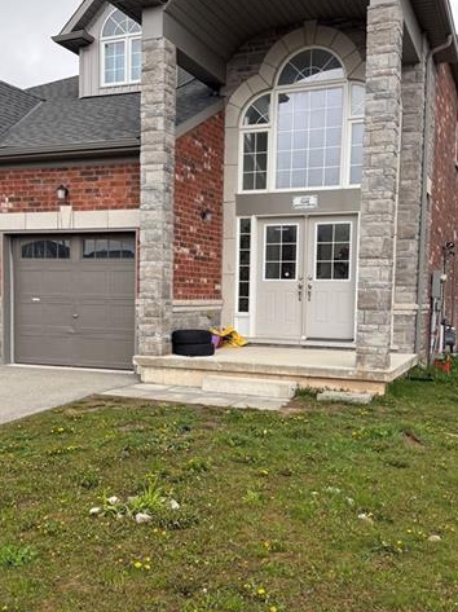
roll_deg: -1.0
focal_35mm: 39
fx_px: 689
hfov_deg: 36.7
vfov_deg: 47.9
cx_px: 207
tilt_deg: -2.4
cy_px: 323
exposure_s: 1/955
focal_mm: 6.76
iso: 100
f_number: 1.78
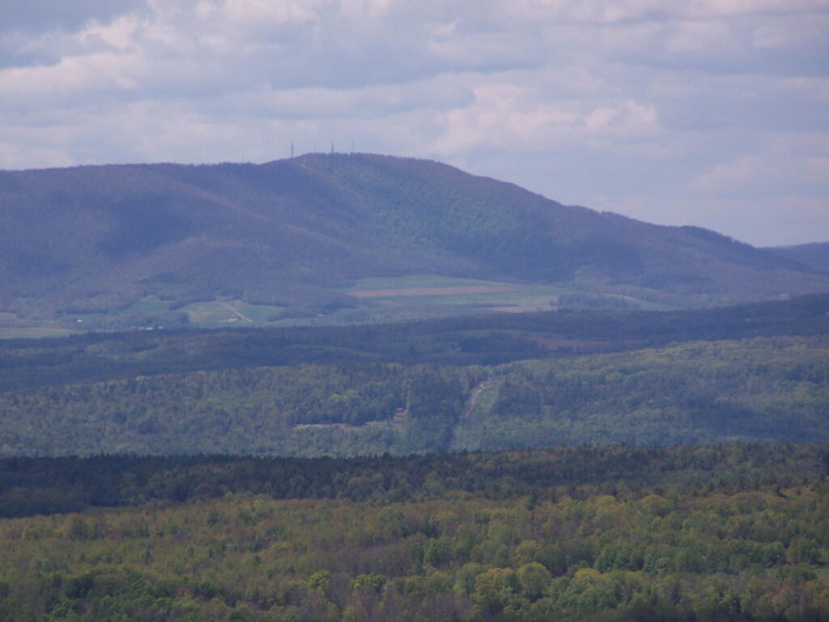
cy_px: 311
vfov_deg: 3.9
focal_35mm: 380
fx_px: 9100
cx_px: 414
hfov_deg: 5.2
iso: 80
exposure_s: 1/800
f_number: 5
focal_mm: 63
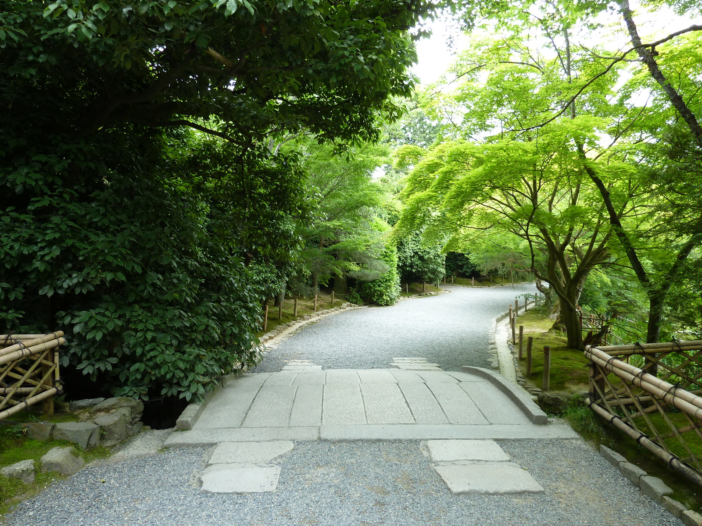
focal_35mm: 25
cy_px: 263
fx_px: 507
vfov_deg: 54.9
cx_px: 351
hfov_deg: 69.4
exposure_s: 1/30
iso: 100
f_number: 3.3
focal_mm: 4.1
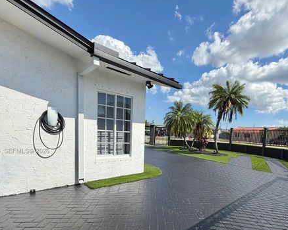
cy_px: 151
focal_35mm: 20
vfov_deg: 66.5
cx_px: 178
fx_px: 171
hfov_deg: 79.0
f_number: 2.2
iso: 20
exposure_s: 1/1211
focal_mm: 2.22
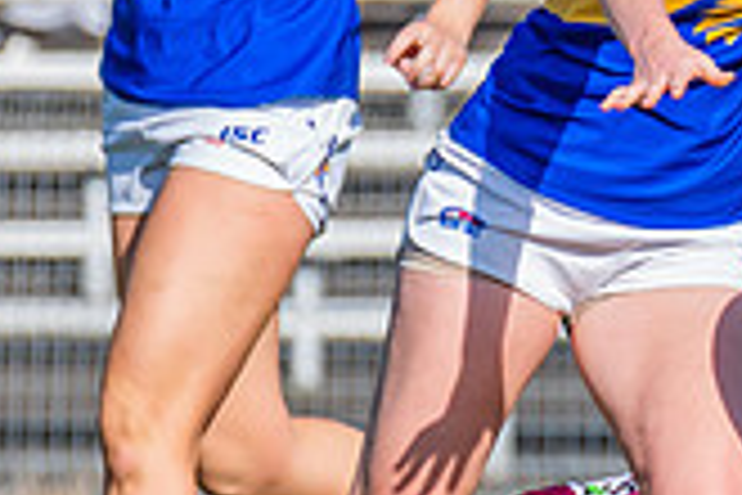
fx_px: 53420
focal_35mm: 2592
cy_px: 274
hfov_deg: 0.8
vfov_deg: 0.5
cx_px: 750
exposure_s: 1/1600
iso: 800
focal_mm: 460
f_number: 10
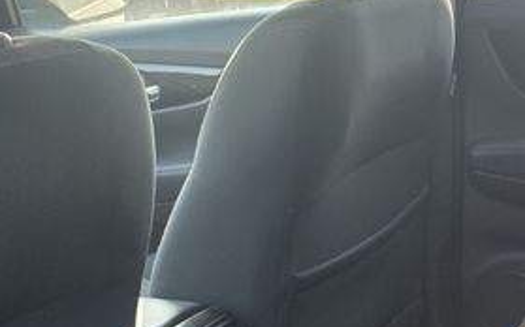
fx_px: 1001
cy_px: 346
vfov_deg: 18.0
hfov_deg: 27.7
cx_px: 525
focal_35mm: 70
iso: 80
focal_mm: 6.3
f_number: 1.7
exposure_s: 1/180
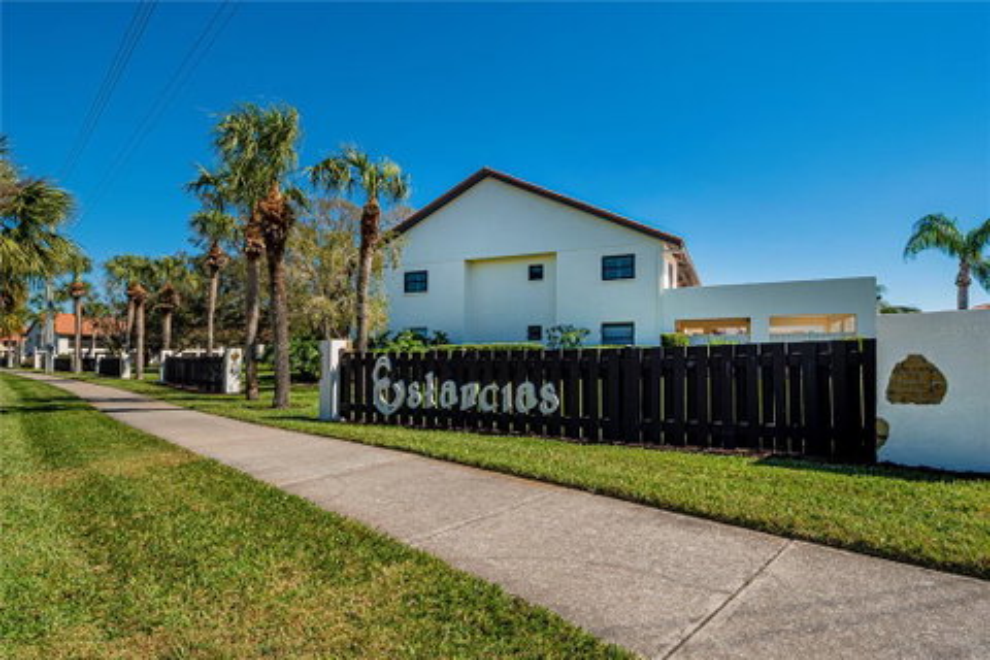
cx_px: 495
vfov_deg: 73.7
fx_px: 440
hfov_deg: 96.7
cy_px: 330
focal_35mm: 16
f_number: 10
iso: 100
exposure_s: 1/250
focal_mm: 11
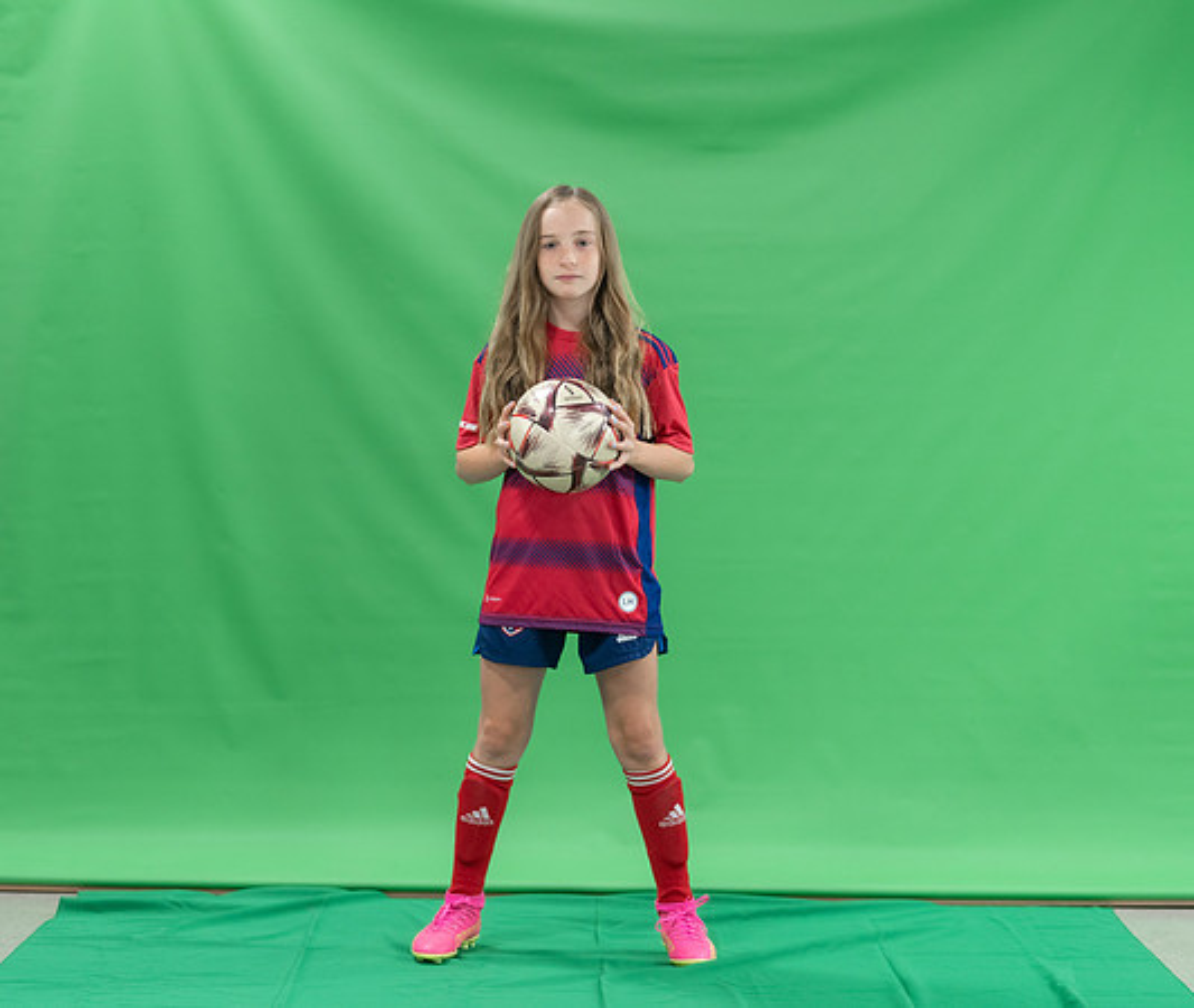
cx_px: 566
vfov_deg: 19.3
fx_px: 2961
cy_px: 504
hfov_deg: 22.8
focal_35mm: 82
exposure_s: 1/250
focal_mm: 70
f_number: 2.8
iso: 1000
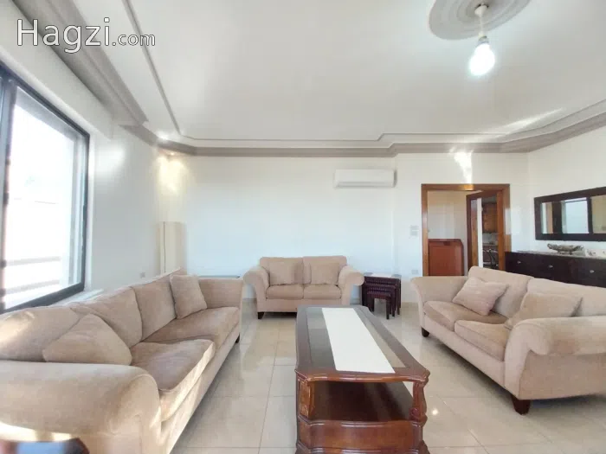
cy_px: 227
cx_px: 303
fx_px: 228
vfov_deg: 89.9
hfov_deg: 106.2
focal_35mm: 13
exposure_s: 1/60
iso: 200
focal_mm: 1.3
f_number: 2.2
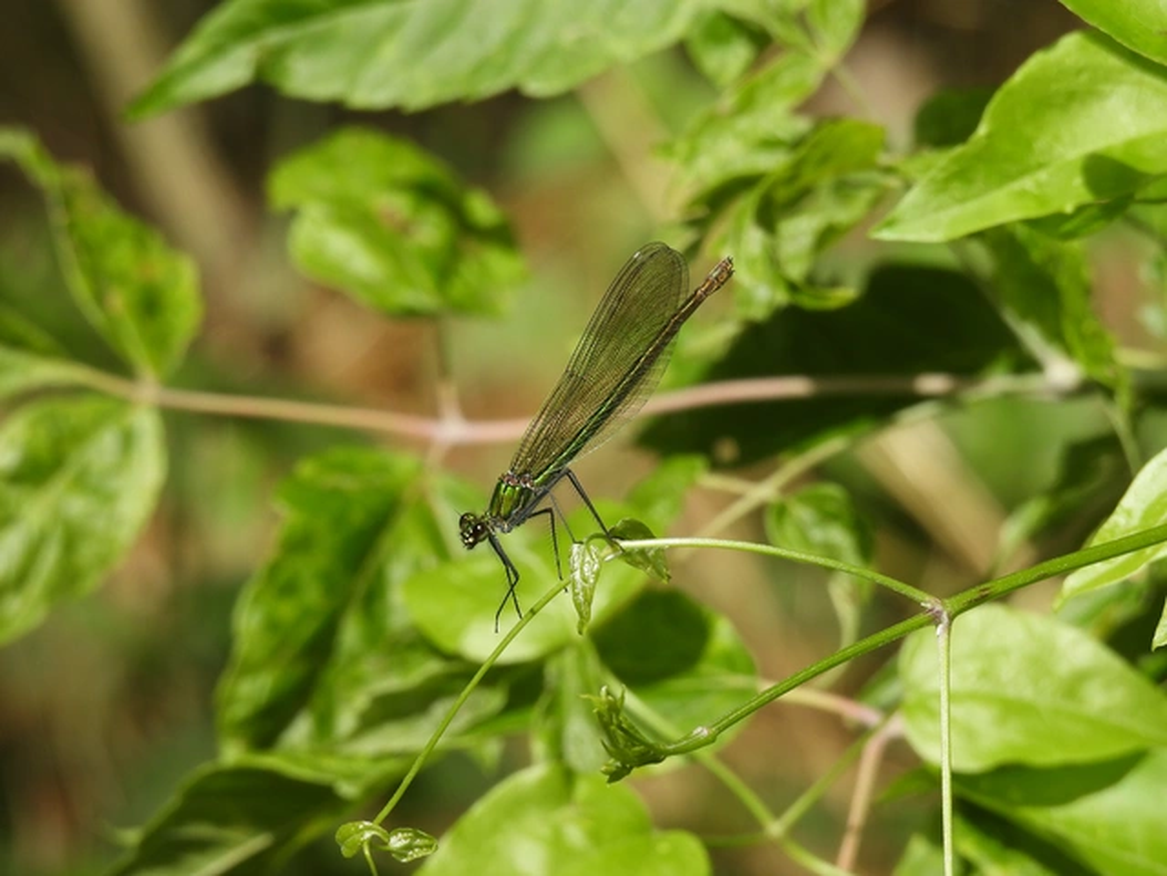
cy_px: 438
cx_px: 584
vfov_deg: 2.1
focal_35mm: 700
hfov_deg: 2.8
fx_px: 23599
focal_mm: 125
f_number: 6.3
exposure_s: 1/320
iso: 100
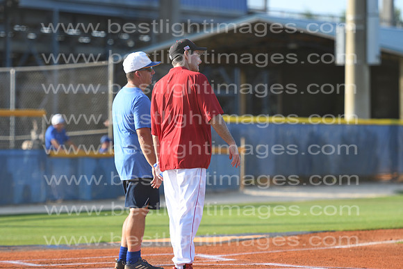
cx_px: 202
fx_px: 2603
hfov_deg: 8.9
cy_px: 134
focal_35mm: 232
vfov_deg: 5.9
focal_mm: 155
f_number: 2.8
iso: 100
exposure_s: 1/800
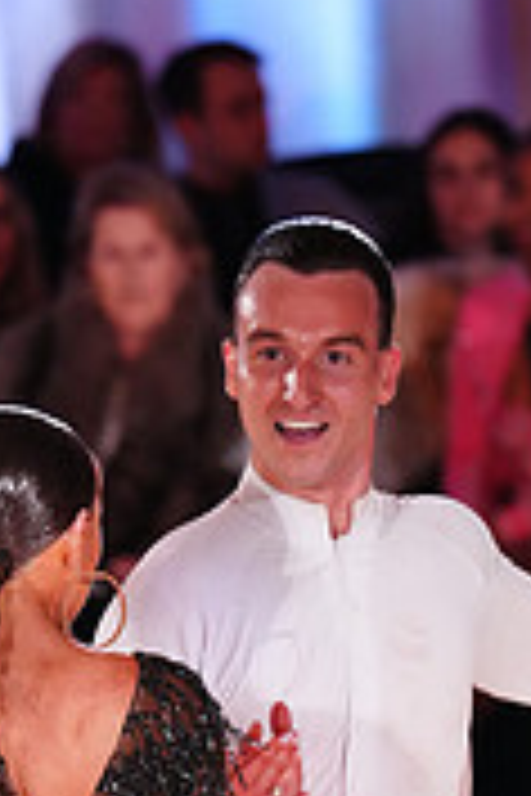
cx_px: 155
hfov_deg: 2.4
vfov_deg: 3.6
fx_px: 12743
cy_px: 1088
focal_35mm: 576
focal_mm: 176
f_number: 3.5
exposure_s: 1/500
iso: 3200
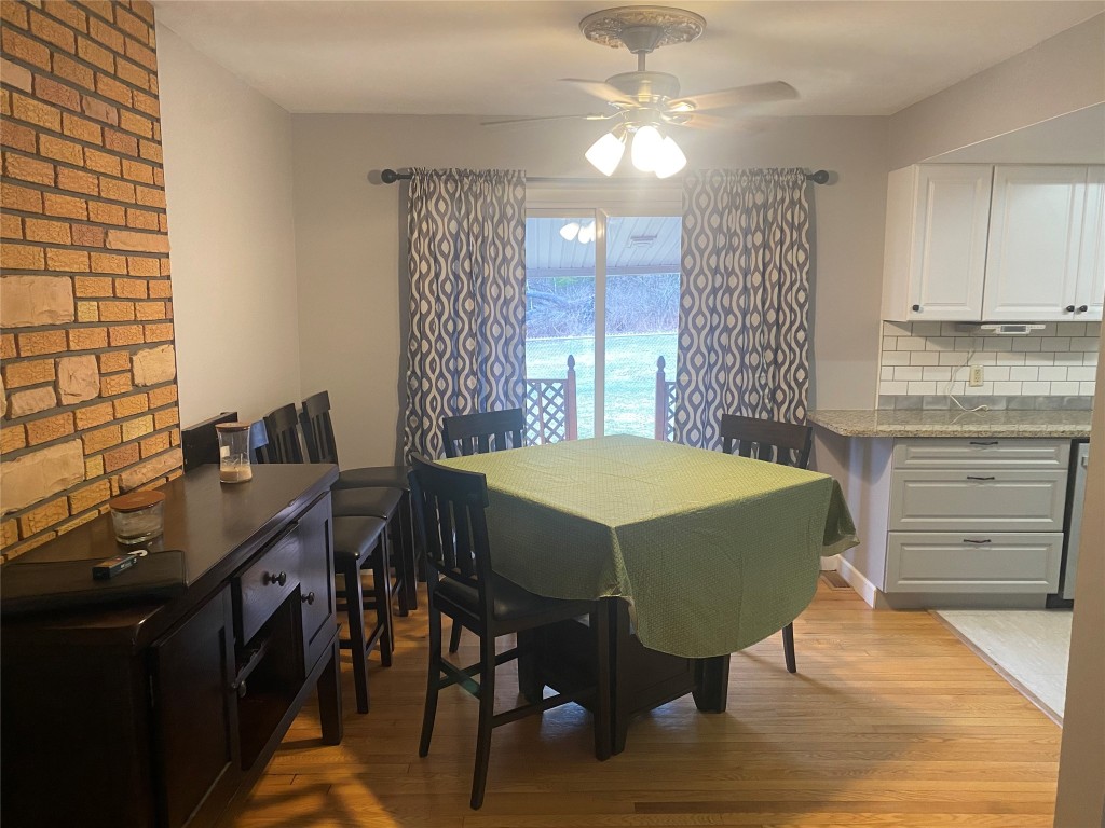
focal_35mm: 26
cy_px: 414
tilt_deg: -8.0
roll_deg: +0.2
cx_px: 552
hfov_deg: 67.3
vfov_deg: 53.1
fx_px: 830
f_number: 1.8
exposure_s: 1/60
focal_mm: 4.25
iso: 200
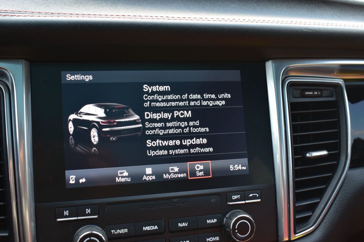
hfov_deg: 47.9
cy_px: 121
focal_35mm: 40
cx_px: 182
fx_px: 409
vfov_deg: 33.0
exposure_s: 1/20
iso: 400
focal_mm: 27
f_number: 6.3
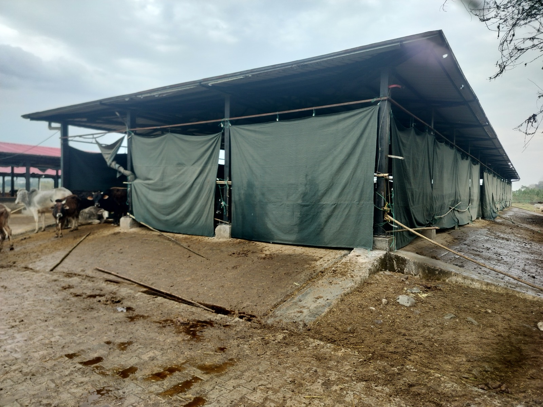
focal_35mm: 24
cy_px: 204
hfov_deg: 71.6
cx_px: 272
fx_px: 376
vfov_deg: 56.8
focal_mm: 5.24
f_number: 1.7
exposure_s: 1/100
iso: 80
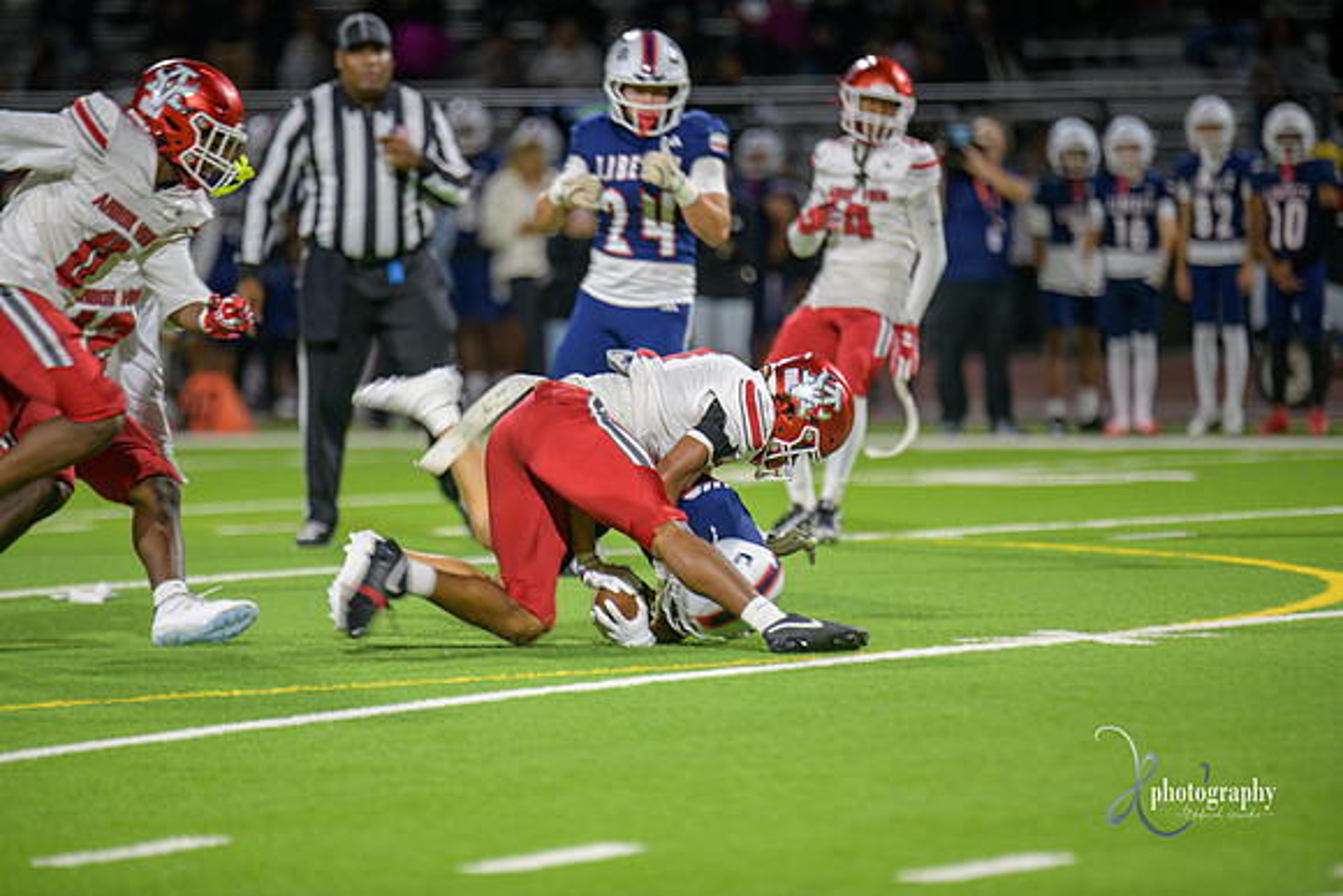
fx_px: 11194
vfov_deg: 4.6
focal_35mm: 300
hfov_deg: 6.9
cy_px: 448
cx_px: 672
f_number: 2.8
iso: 1250
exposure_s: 1/250
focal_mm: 300
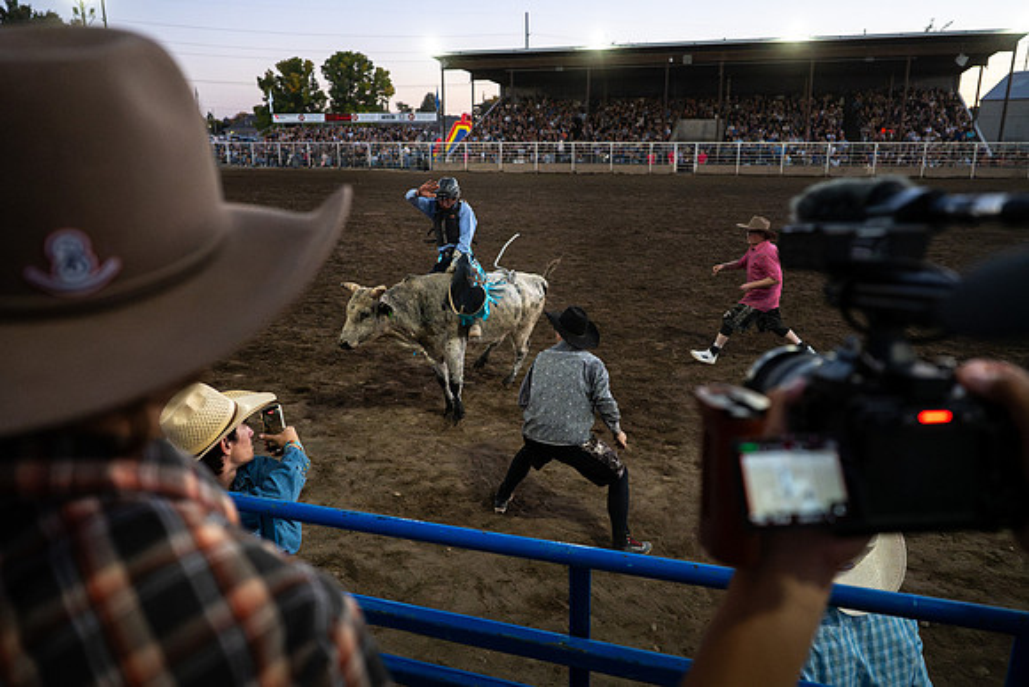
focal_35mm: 26
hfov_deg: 70.2
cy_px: 321
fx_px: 732
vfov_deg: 50.2
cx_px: 514
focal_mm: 24
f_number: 3.2
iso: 6400
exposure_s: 1/2500
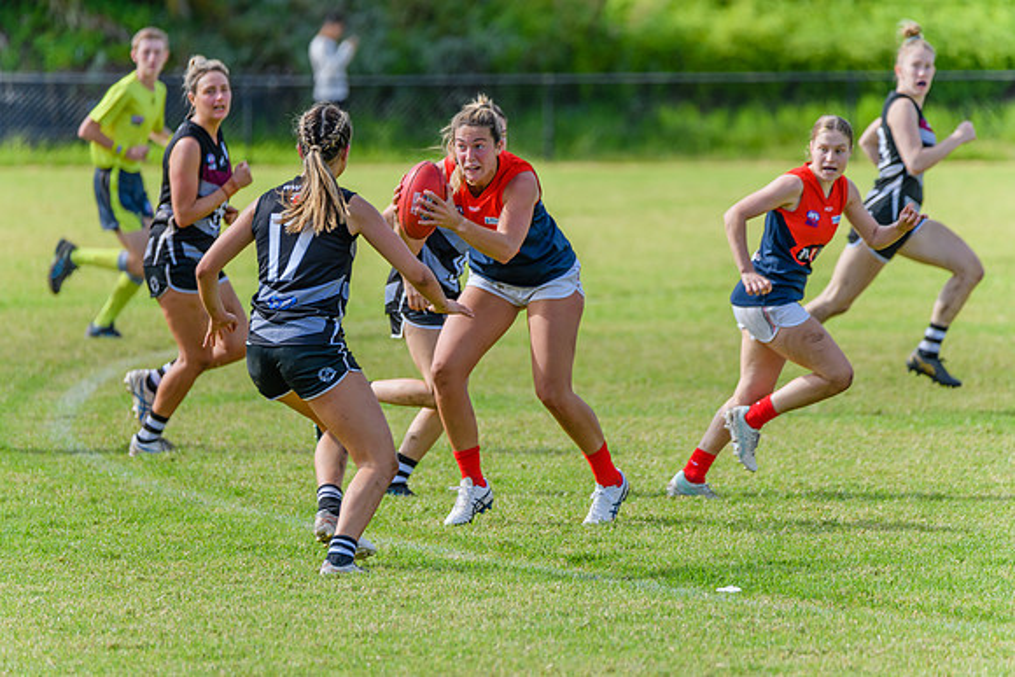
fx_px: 11844
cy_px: 338
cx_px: 508
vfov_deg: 3.3
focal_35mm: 420
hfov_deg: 4.9
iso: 800
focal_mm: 420
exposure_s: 1/1600
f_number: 7.1
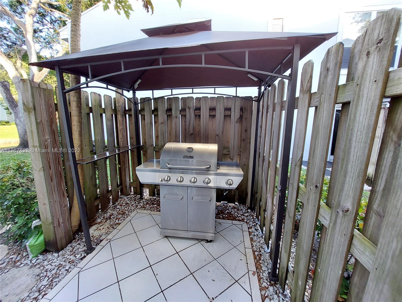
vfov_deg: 89.9
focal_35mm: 13
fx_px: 151
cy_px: 151
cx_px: 201
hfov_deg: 106.2
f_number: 2.2
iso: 100
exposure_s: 1/60
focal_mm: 1.74
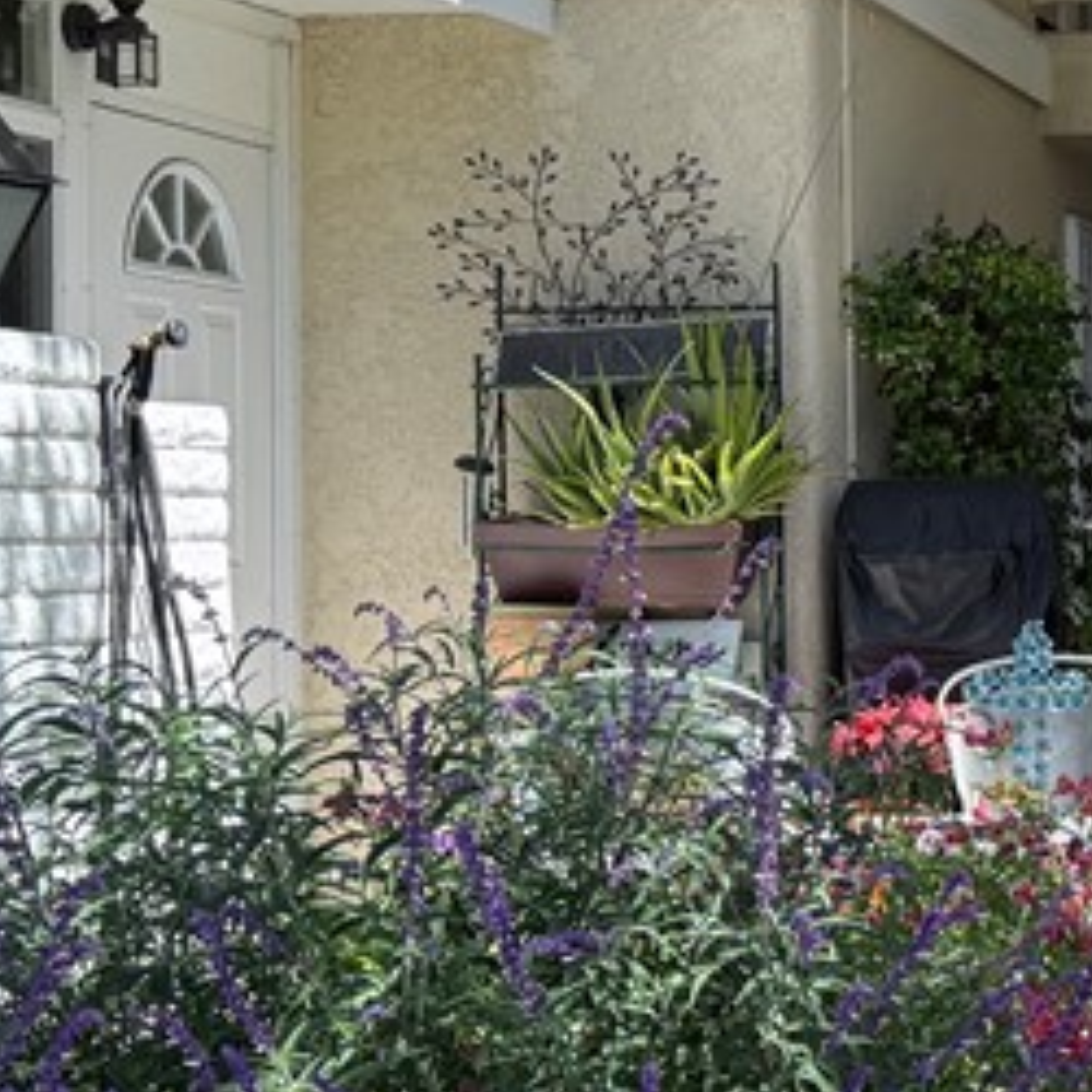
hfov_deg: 17.3
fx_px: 3105
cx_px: 1782
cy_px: 397
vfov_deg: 19.9
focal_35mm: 87
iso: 100
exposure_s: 1/1230
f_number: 1.78
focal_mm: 6.76
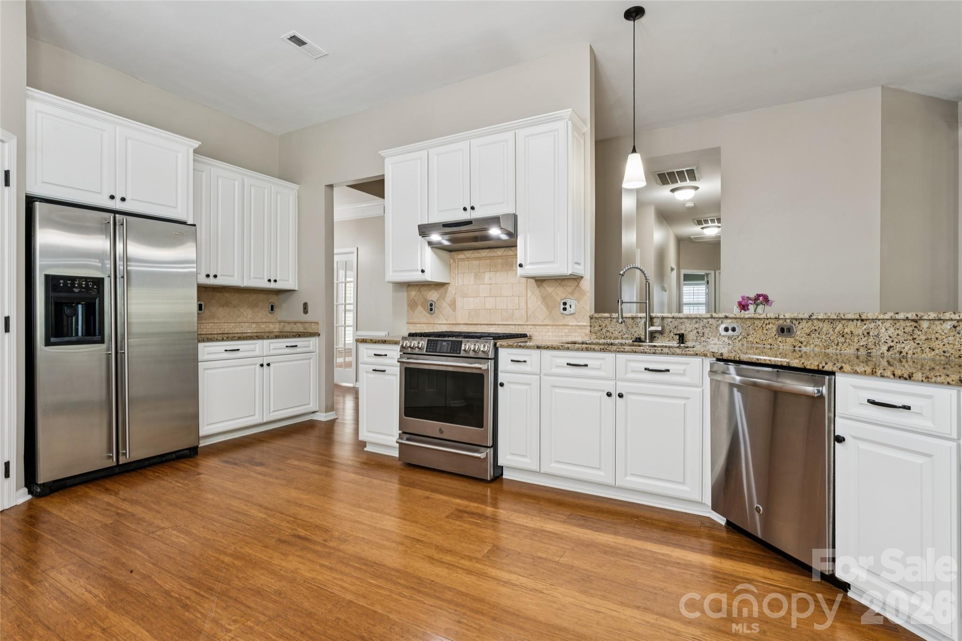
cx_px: 481
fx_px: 446
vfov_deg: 71.4
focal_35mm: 17
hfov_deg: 94.3
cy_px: 320
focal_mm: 16.7
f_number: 13
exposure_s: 1
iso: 100
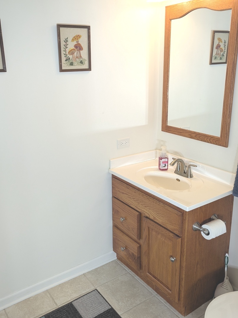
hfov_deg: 44.2
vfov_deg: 56.8
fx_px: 293
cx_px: 113
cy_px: 159
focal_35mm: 32
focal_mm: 6.81
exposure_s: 1/155
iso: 33
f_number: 1.85
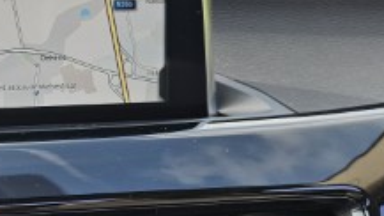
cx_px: -55
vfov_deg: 16.2
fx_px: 753
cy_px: 53
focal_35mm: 74
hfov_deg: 26.1
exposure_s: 1/180
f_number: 1.7
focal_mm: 6.3
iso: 25
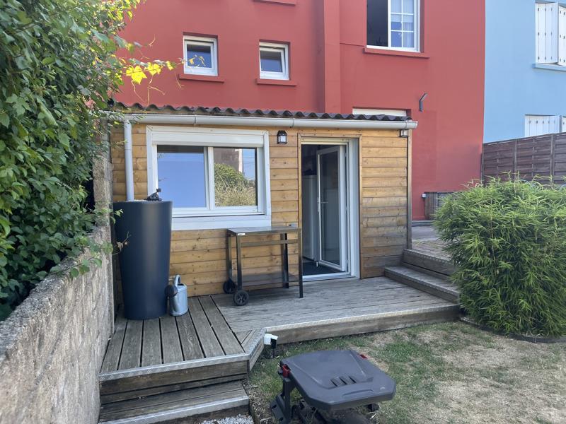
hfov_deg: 67.3
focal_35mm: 26
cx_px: 283
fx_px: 425
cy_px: 212
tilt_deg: -2.9
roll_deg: +1.6
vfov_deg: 53.1
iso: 50
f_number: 1.6
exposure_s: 1/349
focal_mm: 5.1
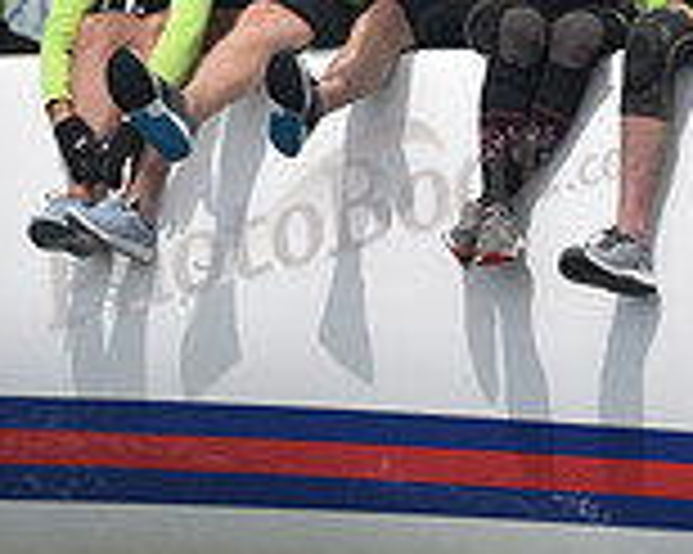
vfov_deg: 3.6
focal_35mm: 424
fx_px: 8691
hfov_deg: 4.5
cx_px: -189
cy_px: 43
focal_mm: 120
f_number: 6.3
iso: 320
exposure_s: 1/800
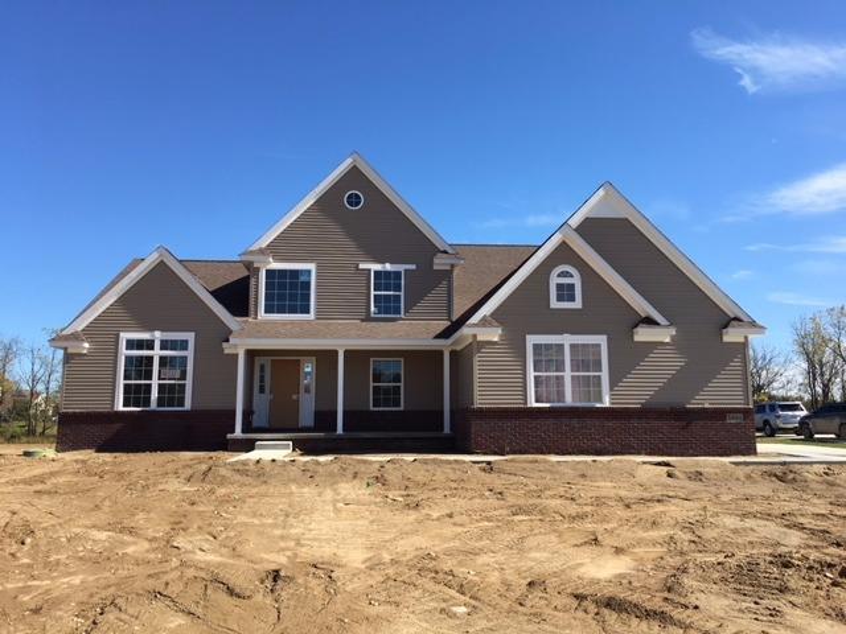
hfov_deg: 61.7
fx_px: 709
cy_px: 317
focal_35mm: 29
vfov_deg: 48.2
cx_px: 423
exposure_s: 1/1083
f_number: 2.2
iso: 25
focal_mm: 4.15
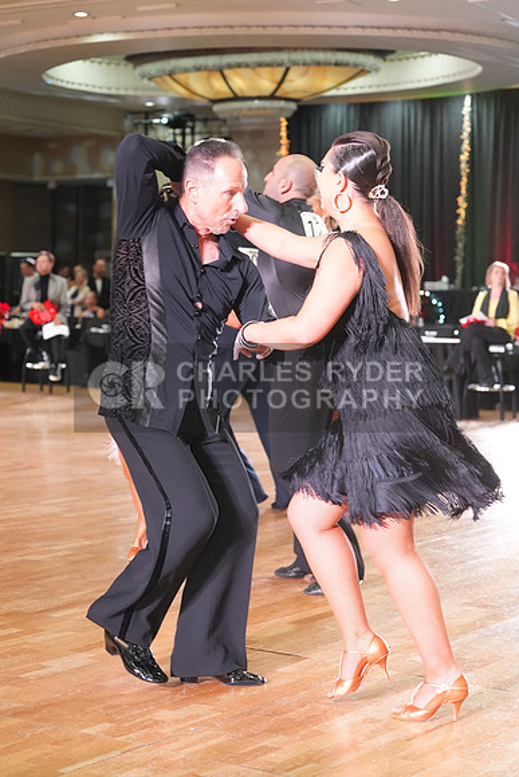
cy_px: 388
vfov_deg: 28.4
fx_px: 1534
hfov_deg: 19.2
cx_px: 260
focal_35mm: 71
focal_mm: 71
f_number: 4
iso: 3200
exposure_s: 1/200
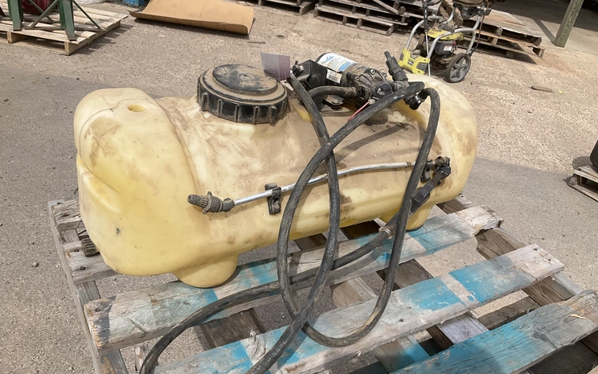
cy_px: 201
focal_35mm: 31
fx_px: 505
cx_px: 300
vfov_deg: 40.6
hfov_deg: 61.2
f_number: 1.8
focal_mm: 3
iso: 25
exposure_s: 1/1984
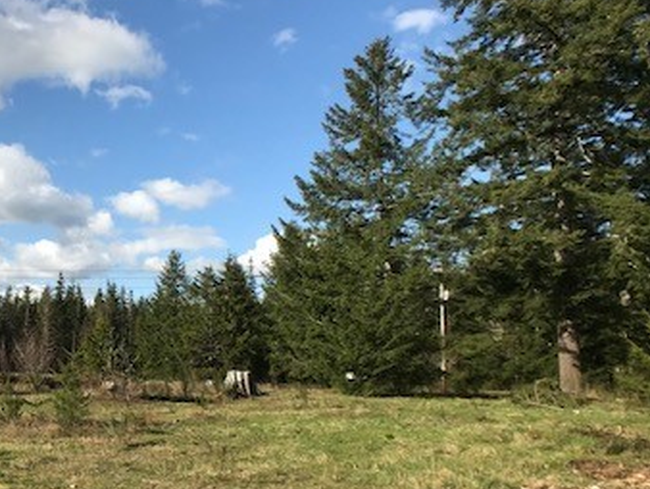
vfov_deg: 27.5
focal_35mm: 53
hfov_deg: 34.3
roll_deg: -1.3
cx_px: 73
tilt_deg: +4.5
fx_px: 996
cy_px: 310
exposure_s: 1/1996
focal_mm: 3.99
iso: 20
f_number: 1.8
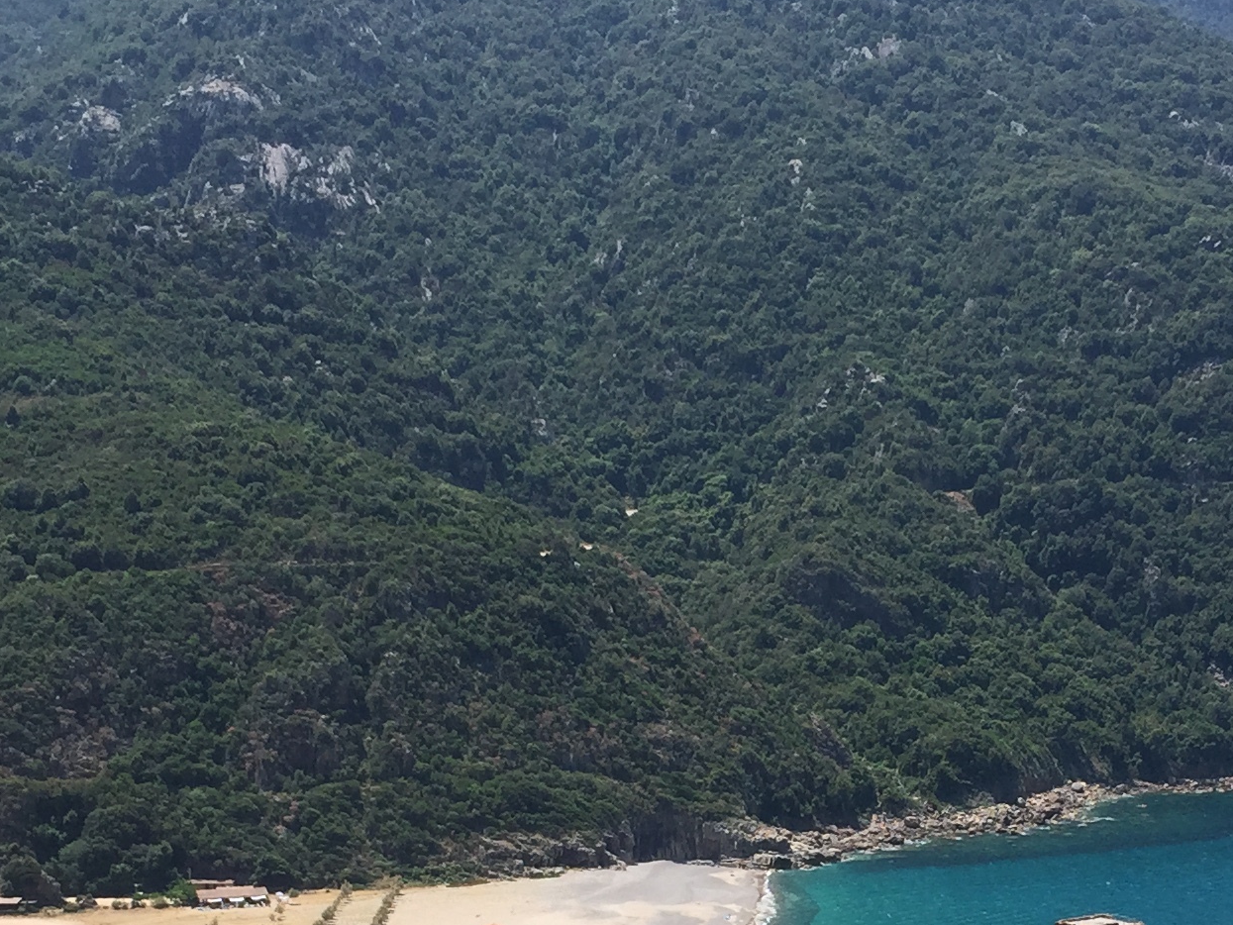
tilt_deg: -8.1
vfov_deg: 19.0
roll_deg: -0.9
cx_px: 897
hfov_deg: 25.4
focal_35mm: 76
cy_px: 876
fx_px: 2707
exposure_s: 1/1647
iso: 32
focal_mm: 4.15
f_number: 2.2
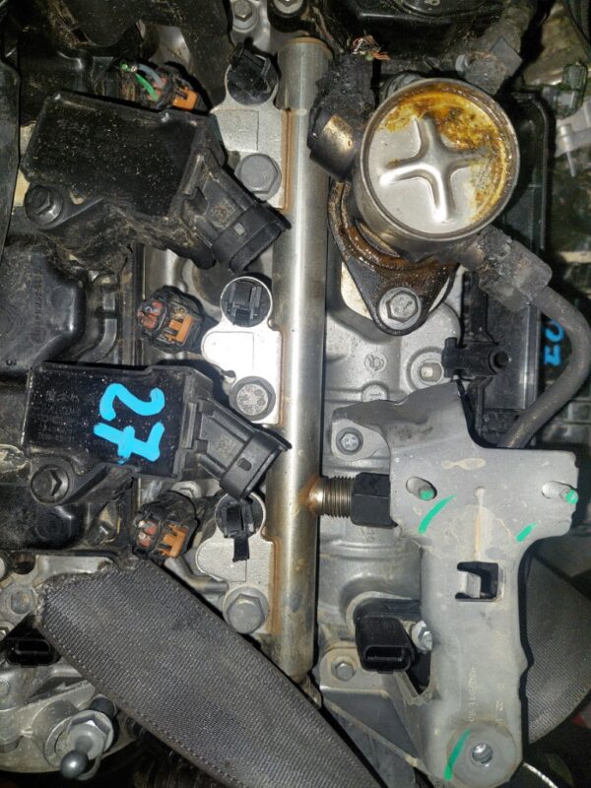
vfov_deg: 69.4
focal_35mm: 25
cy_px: 394
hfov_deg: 54.9
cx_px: 296
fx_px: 569
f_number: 1.8
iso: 64
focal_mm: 5.23
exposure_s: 1/100
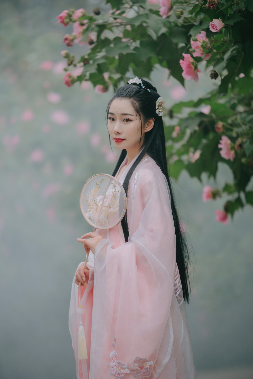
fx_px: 1718
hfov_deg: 8.4
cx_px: 126
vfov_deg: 12.6
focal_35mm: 163
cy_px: 190
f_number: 2.8
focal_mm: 163
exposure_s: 1/100
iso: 200
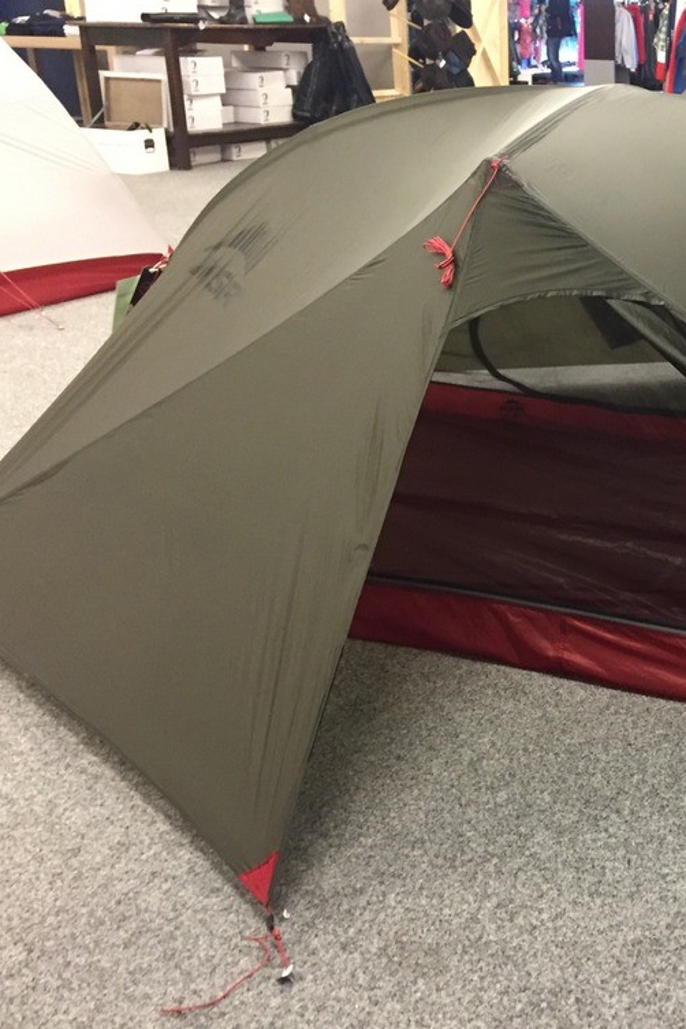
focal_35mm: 41
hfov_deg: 30.9
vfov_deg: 47.4
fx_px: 1172
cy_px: 506
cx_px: 640
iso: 250
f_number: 2.2
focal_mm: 4.15
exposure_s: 1/17
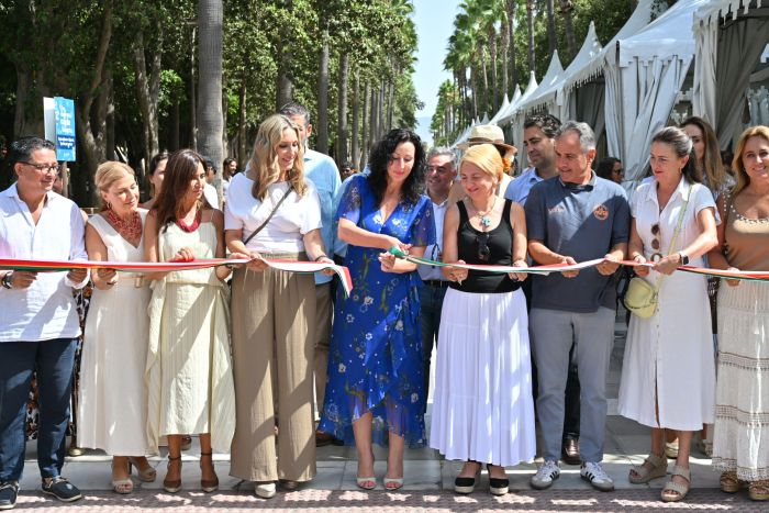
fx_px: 1004
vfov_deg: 28.7
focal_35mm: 47
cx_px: 384
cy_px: 256
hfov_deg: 41.9
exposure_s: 1/250
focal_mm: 47
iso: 100
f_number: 6.3
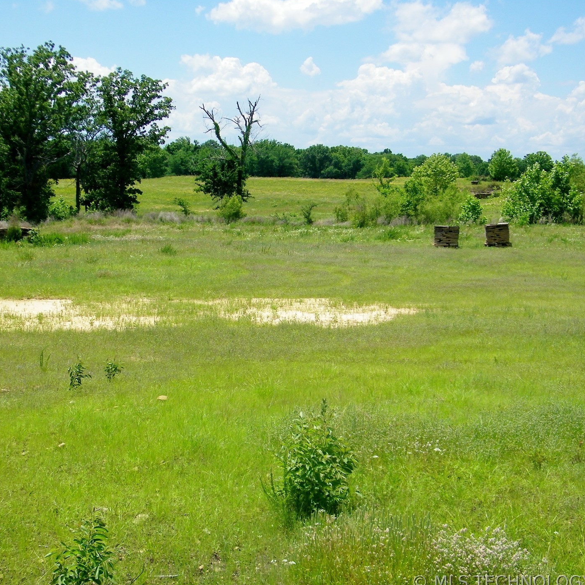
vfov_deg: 36.1
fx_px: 899
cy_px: 297
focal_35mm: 47
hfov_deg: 36.1
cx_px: 282
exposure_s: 1/250
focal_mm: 6.9
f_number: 7.6
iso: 80
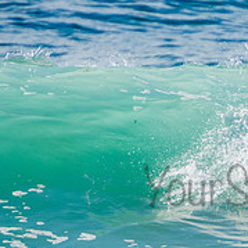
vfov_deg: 1.1
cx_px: 287
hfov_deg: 1.1
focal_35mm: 1652
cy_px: 174
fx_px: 13390
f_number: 5.6
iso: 250
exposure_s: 1/2000
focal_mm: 400
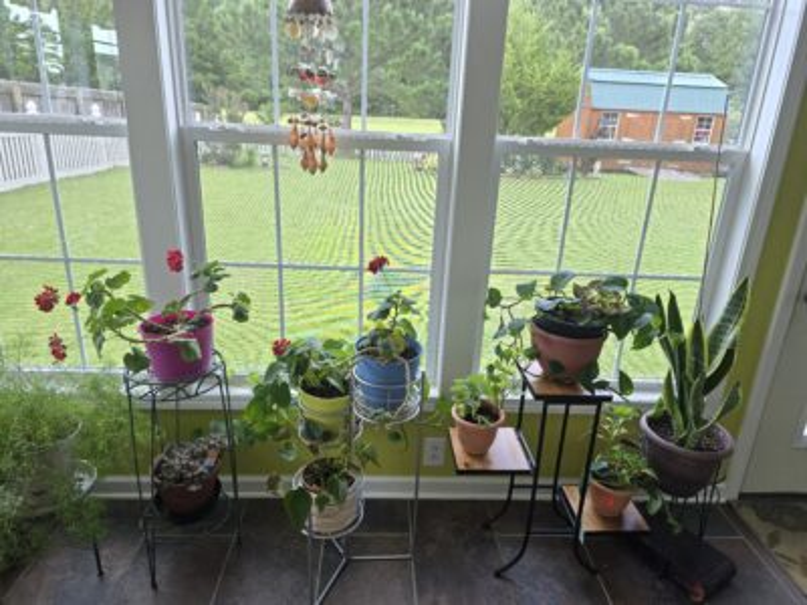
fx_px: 536
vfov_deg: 58.9
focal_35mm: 23
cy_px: 302
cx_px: 404
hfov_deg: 73.9
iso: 100
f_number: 1.7
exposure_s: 1/180
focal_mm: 6.3
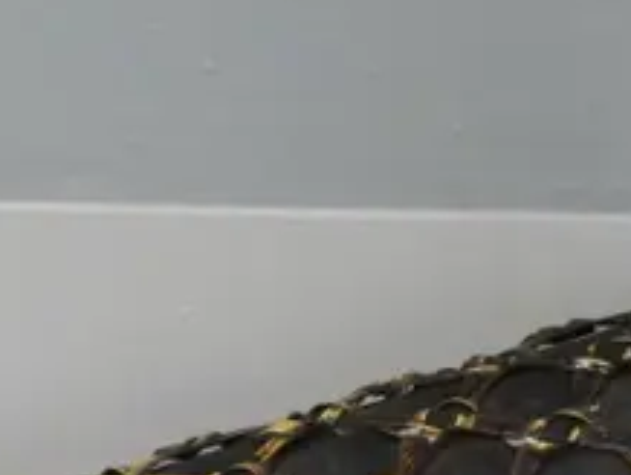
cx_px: 206
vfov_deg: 8.4
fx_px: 3084
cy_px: 924
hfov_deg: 11.7
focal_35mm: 169
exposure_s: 1/50
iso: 3200
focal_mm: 18
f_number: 5.6
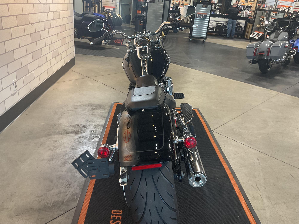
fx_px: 250
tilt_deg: -24.3
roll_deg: -4.6
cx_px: 150
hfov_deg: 61.7
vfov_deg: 48.2
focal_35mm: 29
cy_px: 112
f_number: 1.8
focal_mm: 3
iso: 80
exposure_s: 1/50
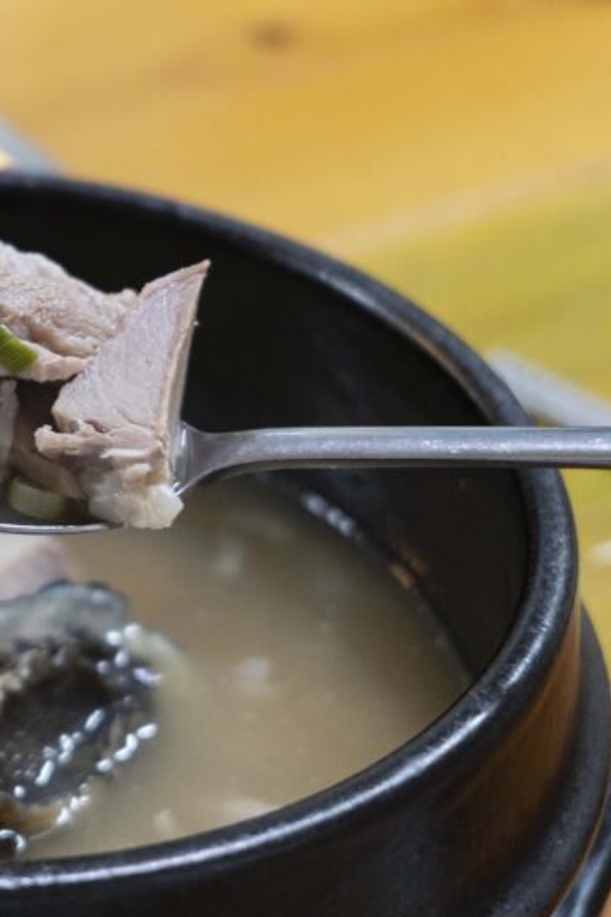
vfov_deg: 17.8
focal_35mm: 115
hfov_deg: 11.7
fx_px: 2927
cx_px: -115
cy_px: 418
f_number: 5.6
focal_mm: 60
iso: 2000
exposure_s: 1/60
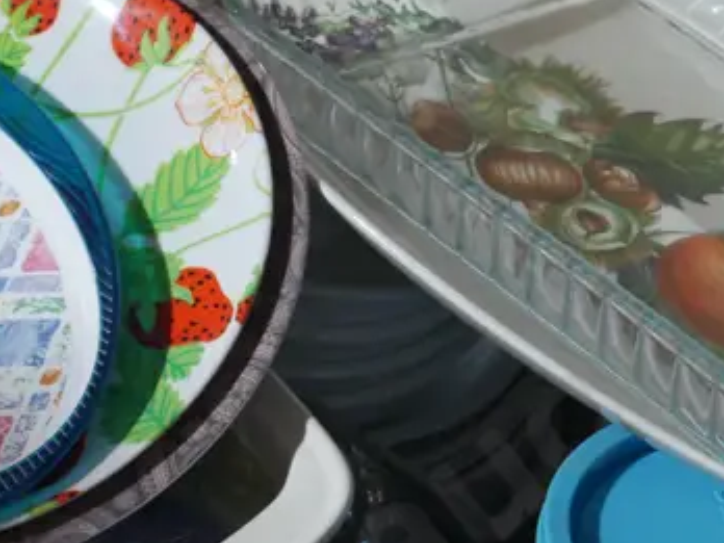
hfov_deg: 12.4
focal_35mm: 159
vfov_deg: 9.3
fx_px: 3326
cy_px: 475
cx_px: 503
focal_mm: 27
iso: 2000
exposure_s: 1/60
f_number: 5.3
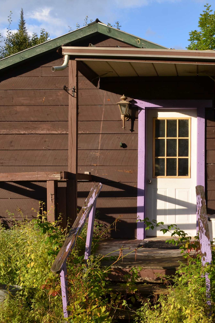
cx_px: 180
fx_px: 412
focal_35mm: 46
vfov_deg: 42.7
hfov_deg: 28.5
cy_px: 163
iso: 200
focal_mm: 20
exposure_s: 1/250
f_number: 8
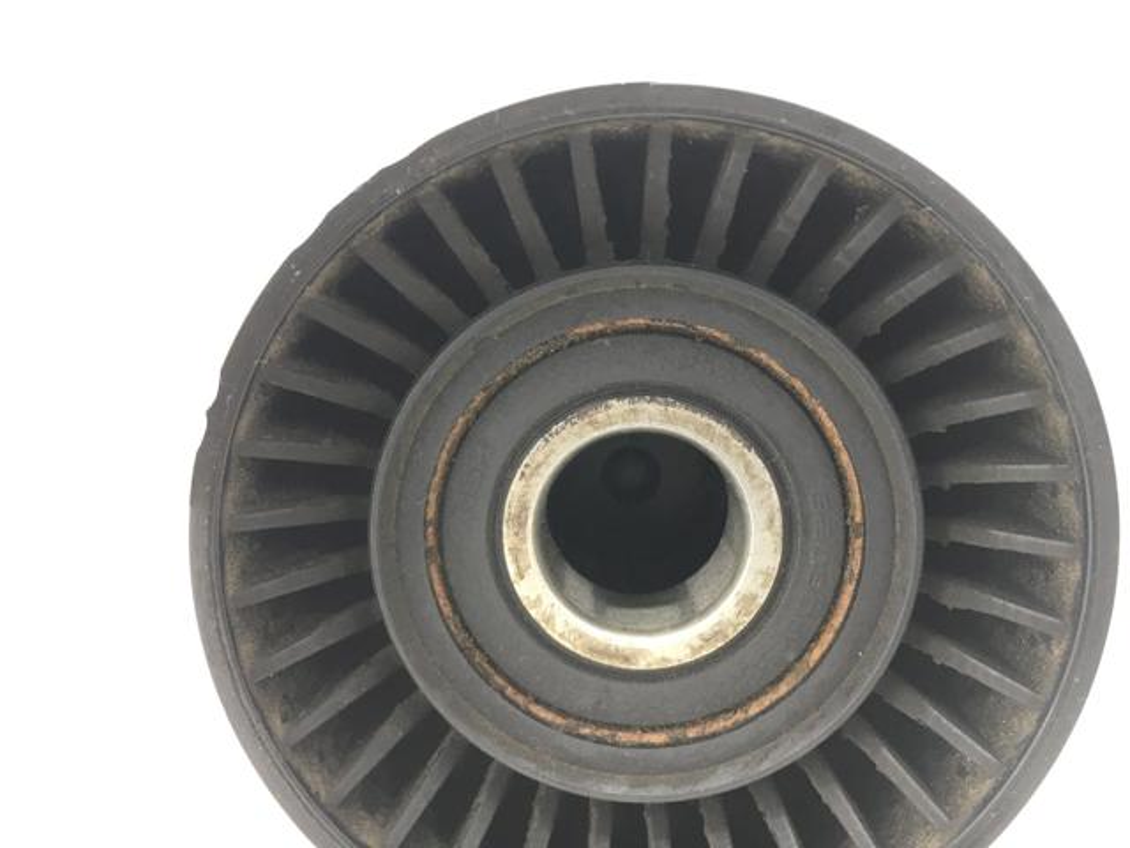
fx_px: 947
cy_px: 424
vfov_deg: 48.2
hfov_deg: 61.7
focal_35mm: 29
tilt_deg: -4.6
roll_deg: +0.1
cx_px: 565
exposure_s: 1/33
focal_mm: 4.15
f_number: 2.2
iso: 50
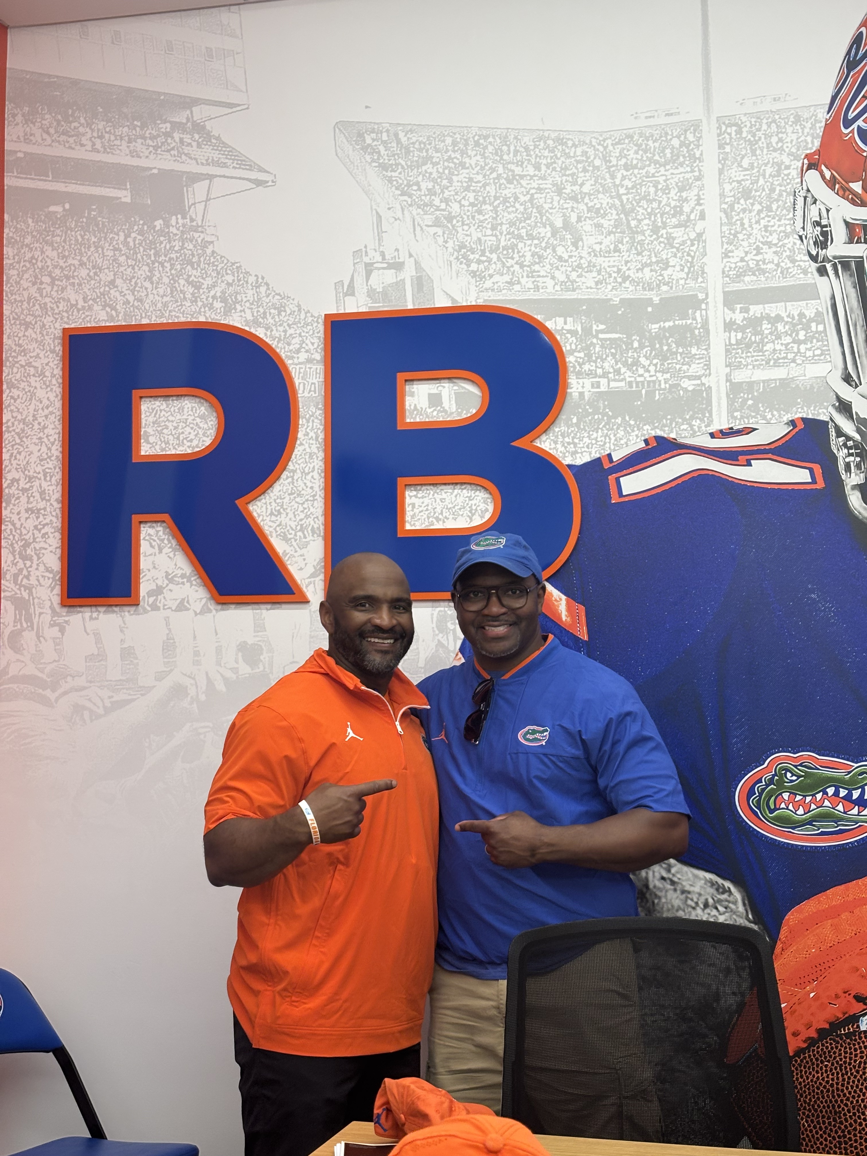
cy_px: 578
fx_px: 1737
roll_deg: -1.5
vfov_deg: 36.8
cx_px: 434
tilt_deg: +3.4
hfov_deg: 28.0
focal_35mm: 52
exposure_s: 1/60
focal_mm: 5.96
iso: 100
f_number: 1.6
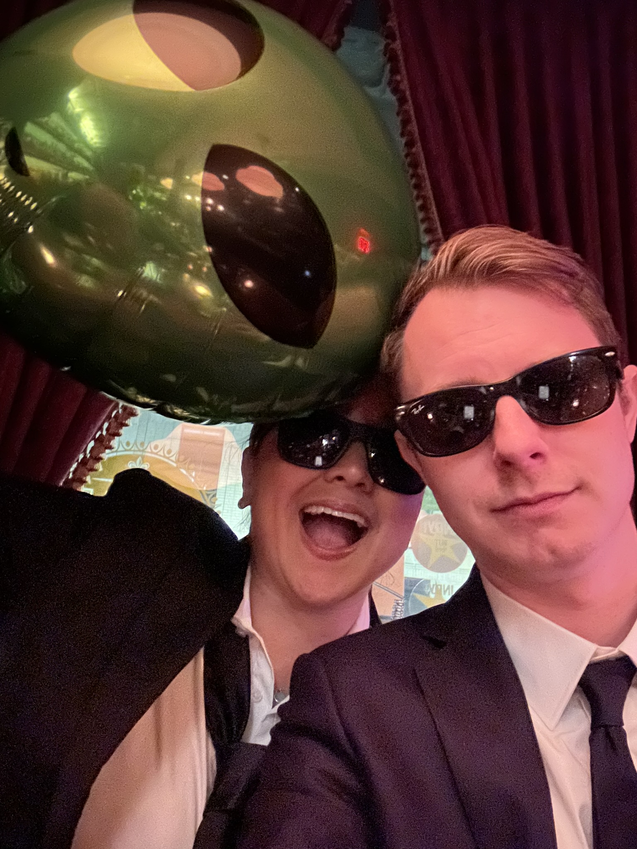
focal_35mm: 30
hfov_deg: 46.8
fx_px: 736
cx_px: 318
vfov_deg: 60.0
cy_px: 424
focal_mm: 2.69
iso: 2500
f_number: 1.9
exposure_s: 1/8
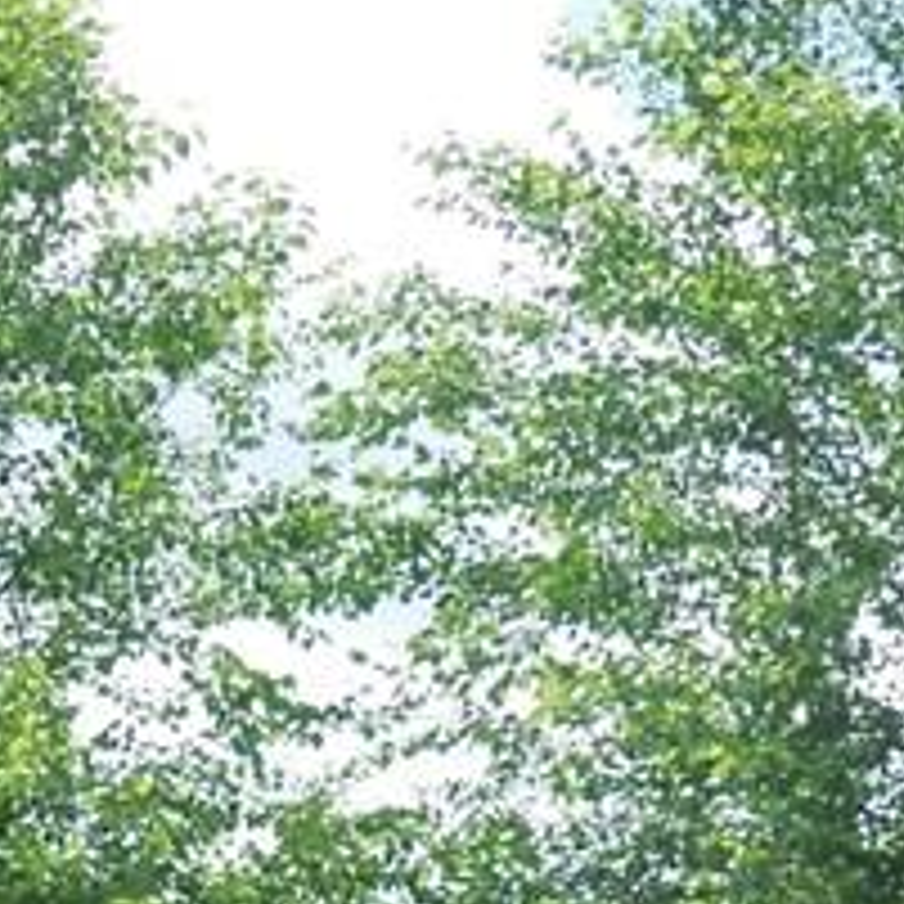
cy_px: 1282
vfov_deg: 7.2
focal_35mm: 239
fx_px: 7061
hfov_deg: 7.3
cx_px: 499
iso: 125
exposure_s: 1/640
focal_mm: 9.4
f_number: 4
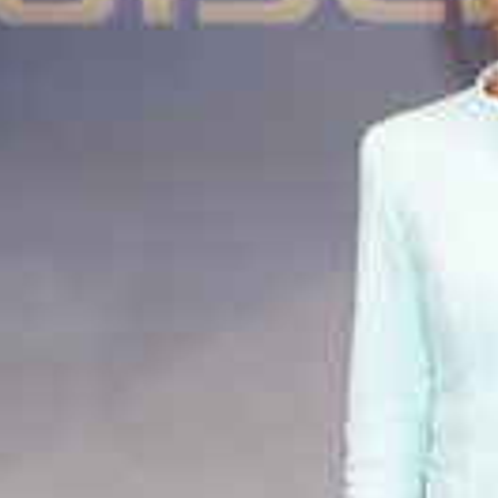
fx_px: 1839
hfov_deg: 15.0
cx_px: 572
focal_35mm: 113
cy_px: 294
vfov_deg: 15.4
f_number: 5
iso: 2000
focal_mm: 39
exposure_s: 1/125
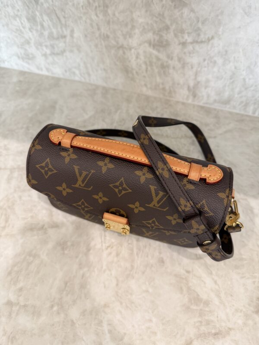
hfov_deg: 56.8
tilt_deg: -51.2
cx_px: 130
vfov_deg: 71.6
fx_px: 239
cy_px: 172
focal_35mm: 24
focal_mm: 6.76
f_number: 1.78
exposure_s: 1/60
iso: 125
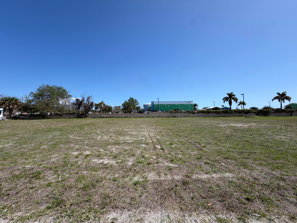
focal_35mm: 14
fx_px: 120
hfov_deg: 102.1
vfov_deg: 85.7
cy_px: 112
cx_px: 148
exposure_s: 1/1068
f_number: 2.2
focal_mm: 2.22
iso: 20
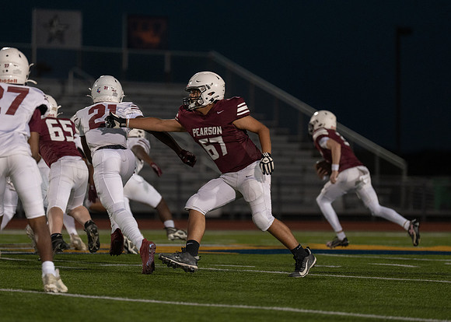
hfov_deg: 8.5
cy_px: 154
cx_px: 208
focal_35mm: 238
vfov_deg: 6.0
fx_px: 3051
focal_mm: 200
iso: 1250
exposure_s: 1/1000
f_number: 2.8
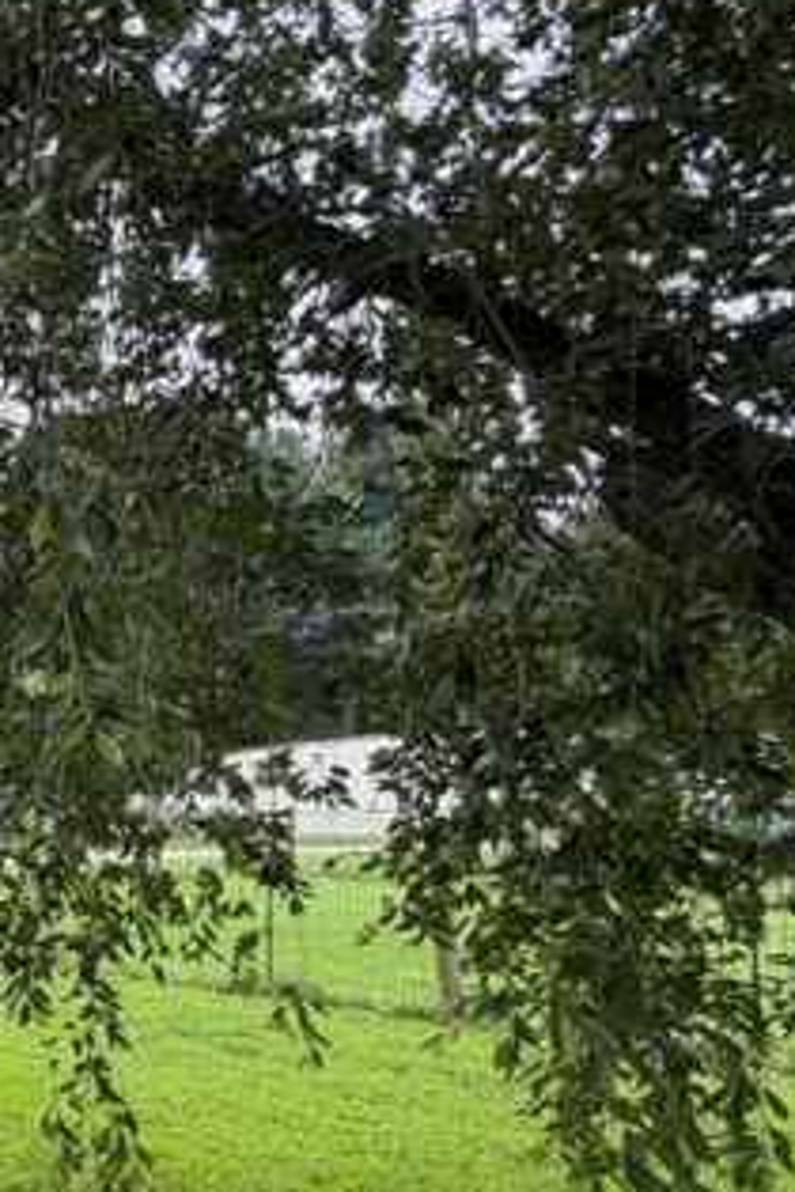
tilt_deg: +5.1
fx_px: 1226
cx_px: -606
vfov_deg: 51.1
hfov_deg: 22.5
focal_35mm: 37
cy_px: 780
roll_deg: -0.5
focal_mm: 2.22
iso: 64
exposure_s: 1/465
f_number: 2.2
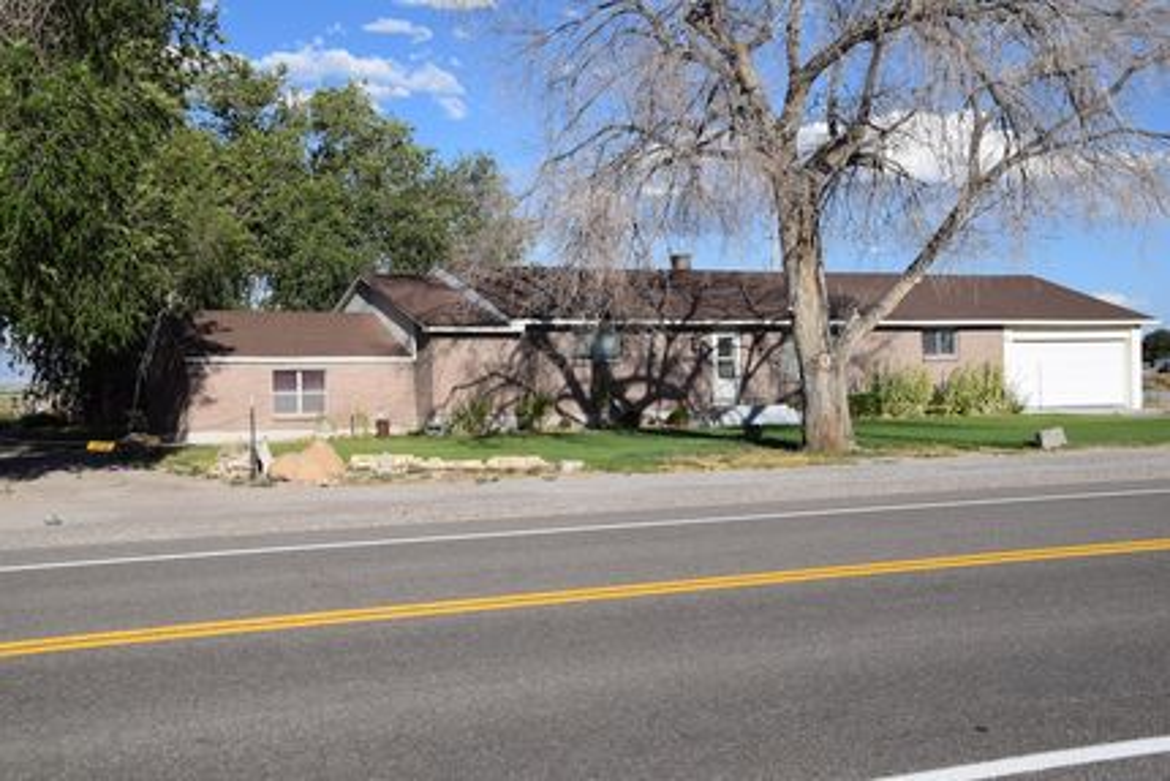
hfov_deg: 43.6
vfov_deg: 29.9
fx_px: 1463
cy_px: 390
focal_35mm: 45
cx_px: 585
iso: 200
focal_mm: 30
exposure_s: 1/400
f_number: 10
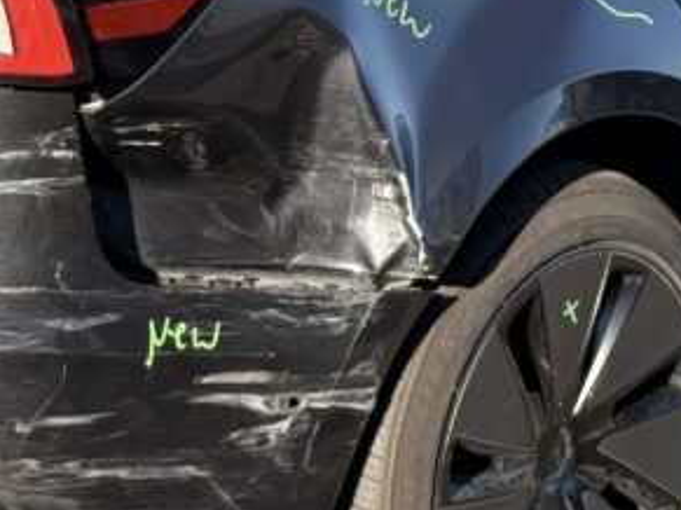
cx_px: 410
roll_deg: -2.7
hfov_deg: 11.7
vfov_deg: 8.7
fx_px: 3323
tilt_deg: -12.2
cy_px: 47
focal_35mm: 169
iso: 64
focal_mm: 6.76
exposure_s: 1/1116
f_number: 1.78
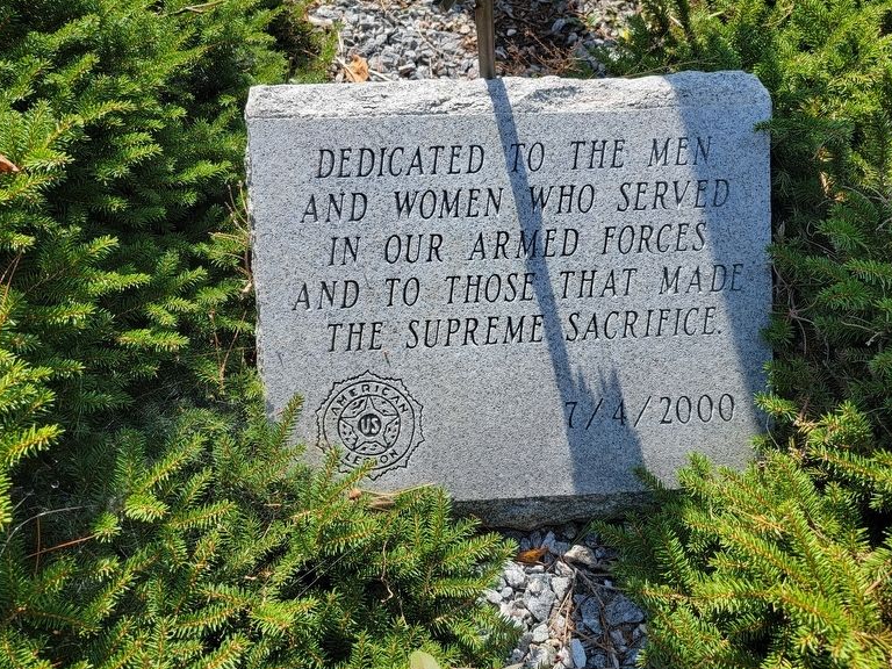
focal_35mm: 25
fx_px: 644
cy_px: 329
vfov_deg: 54.9
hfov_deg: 69.4
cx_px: 456
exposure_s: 1/493
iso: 16
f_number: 1.8
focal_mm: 6.7
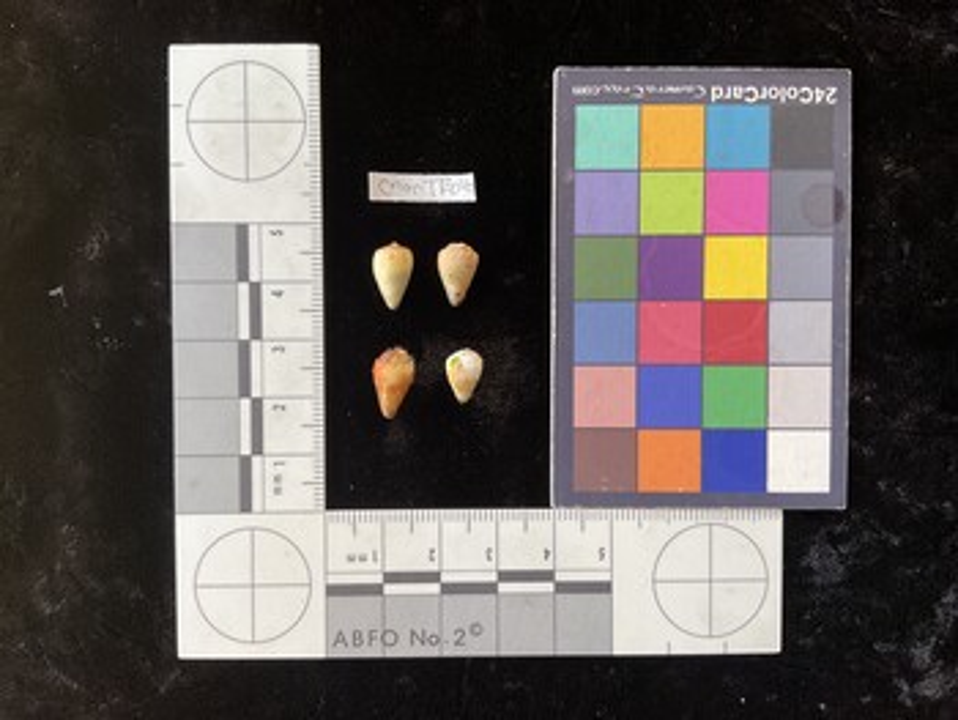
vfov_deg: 48.3
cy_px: 360
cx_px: 479
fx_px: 803
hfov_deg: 61.6
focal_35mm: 29
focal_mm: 3
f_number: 1.8
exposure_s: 1/60
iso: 80
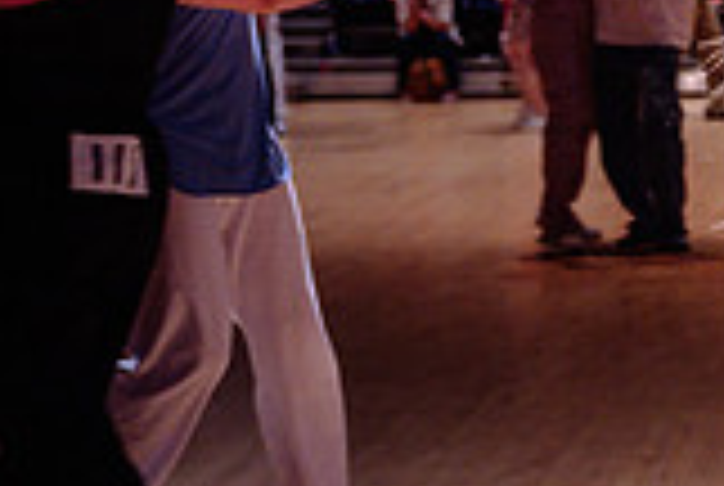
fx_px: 2740
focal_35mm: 136
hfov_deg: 14.2
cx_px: 1047
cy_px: 146
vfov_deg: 10.1
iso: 1000
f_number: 2.8
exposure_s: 1/125
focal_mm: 33.5
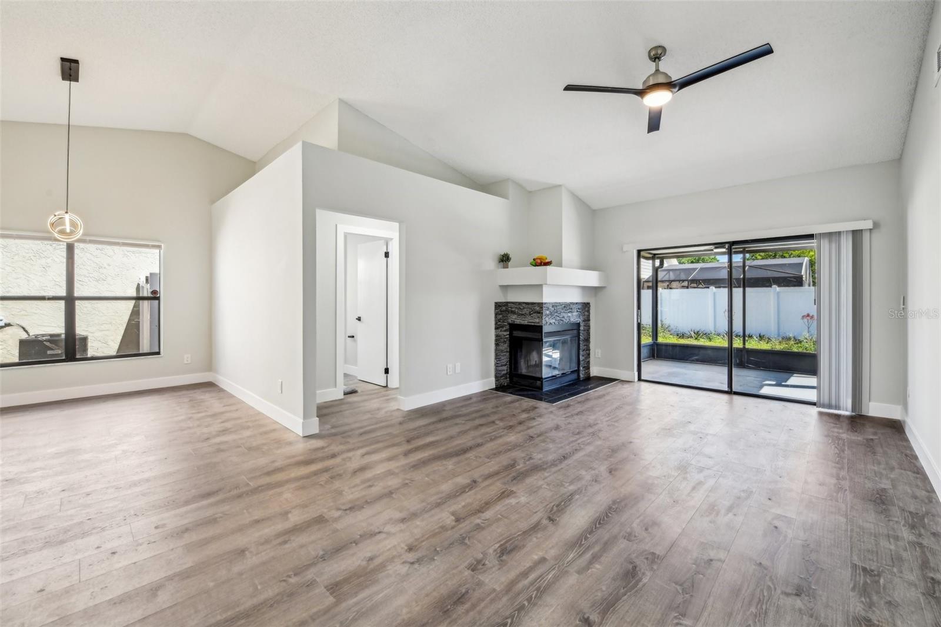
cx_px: 470
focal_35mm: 14
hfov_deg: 104.3
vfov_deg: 81.2
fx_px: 366
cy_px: 314
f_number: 8
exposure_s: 1/40
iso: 400
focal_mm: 14
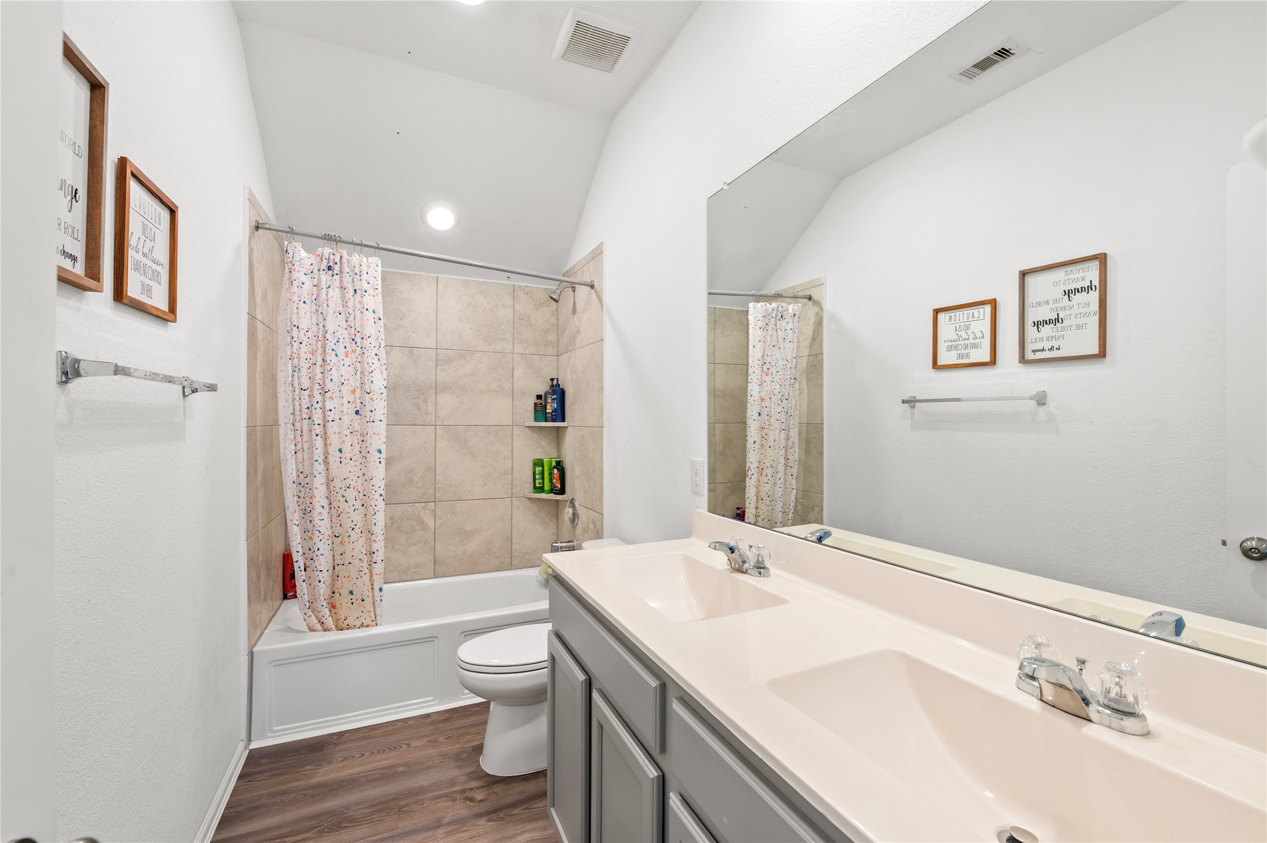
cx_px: 634
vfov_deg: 77.2
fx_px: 528
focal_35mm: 15
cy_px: 422
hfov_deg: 100.4
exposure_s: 1/2.5
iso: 100
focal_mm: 15
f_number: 6.3
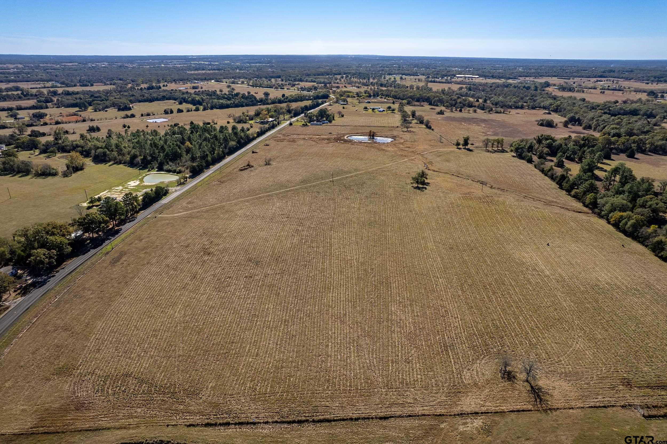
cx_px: 334
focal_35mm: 22
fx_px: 407
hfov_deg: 78.6
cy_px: 222
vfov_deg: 57.2
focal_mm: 8.38
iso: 100
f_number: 2.8
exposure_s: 1/2000
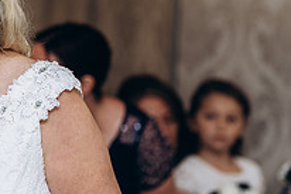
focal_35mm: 239
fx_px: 1930
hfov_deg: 8.5
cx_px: -106
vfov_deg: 5.7
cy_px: 51
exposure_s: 1/160
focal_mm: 85
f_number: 2.5
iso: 320
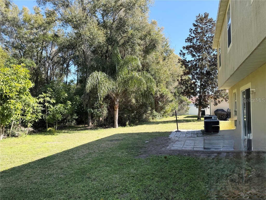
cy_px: 100
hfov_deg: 71.6
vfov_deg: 56.8
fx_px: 184
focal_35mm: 24
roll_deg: +0.1
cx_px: 133
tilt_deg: +1.8
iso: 100
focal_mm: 6.76
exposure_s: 1/1292
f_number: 1.78
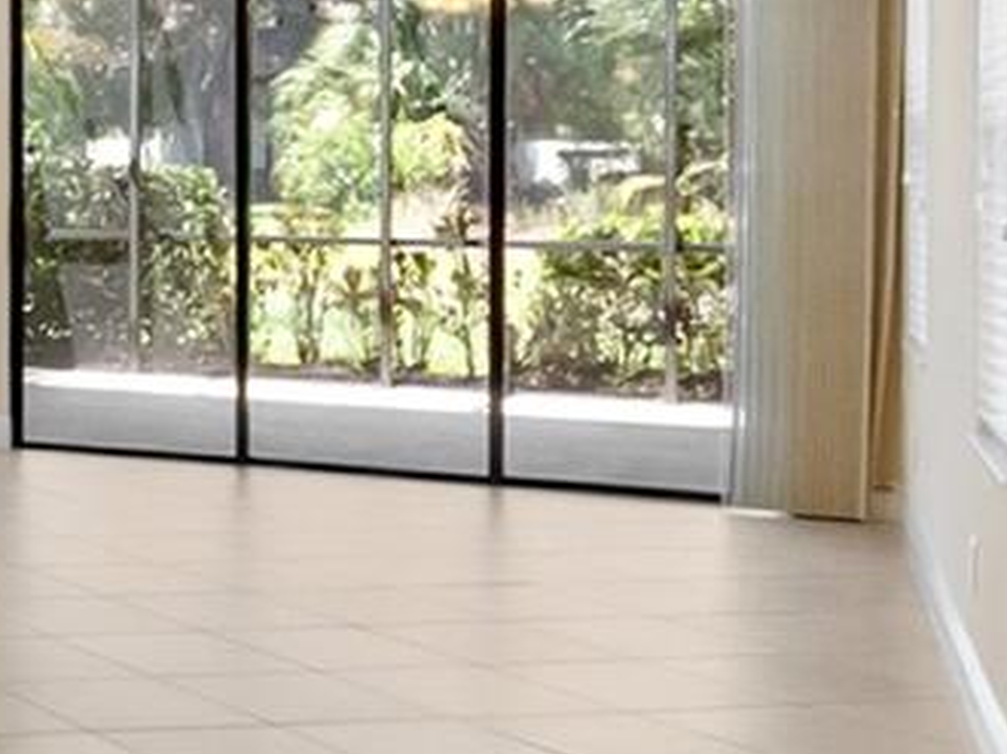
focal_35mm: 70
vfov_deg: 21.0
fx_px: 2035
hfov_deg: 19.1
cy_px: 307
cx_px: -922
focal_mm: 10
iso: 2000
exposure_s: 1/30
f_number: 9.5
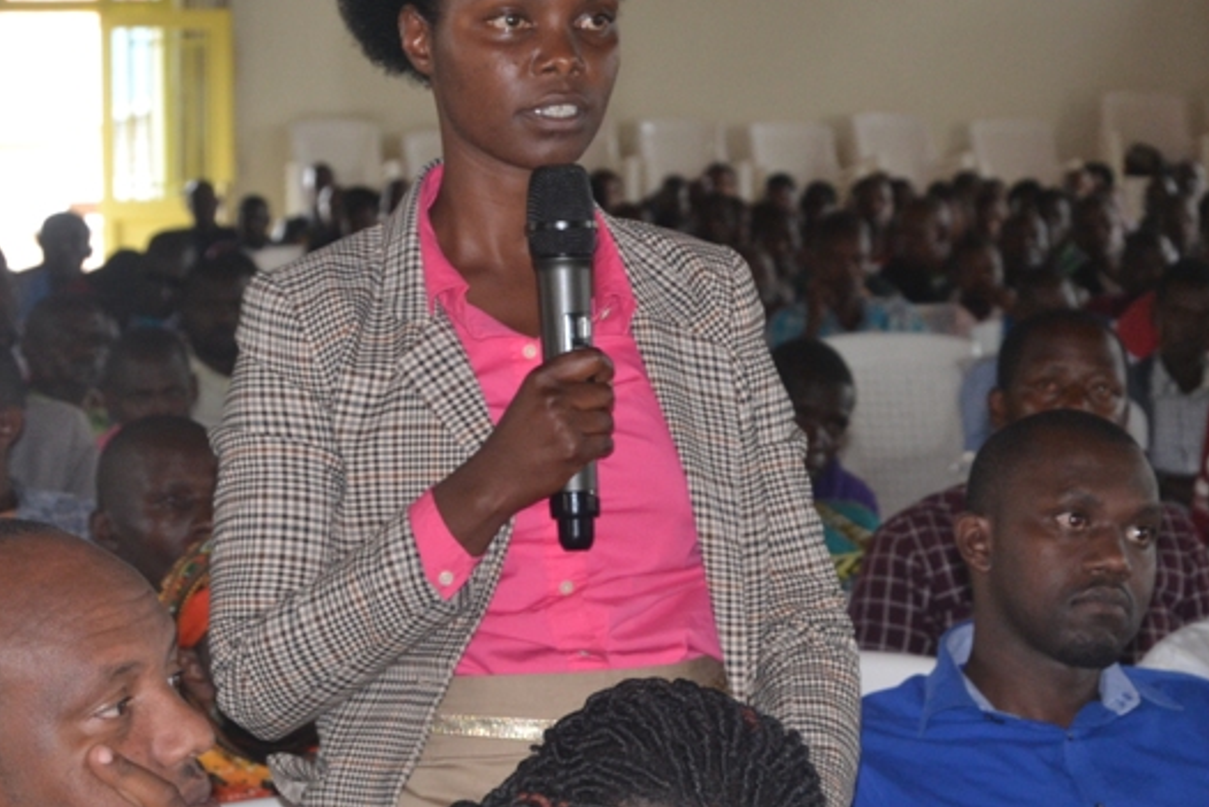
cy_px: 341
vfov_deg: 8.7
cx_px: 738
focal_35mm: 157
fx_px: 5272
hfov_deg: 13.1
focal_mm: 55
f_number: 5.6
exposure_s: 1/60
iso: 800
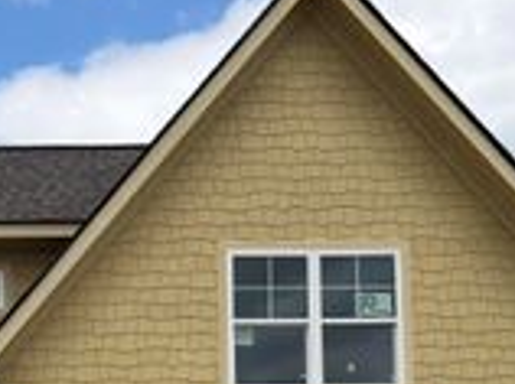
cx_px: -39
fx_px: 1129
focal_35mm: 76
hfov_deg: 24.2
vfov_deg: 18.3
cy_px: 464
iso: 80
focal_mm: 6.76
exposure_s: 1/5319
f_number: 1.78
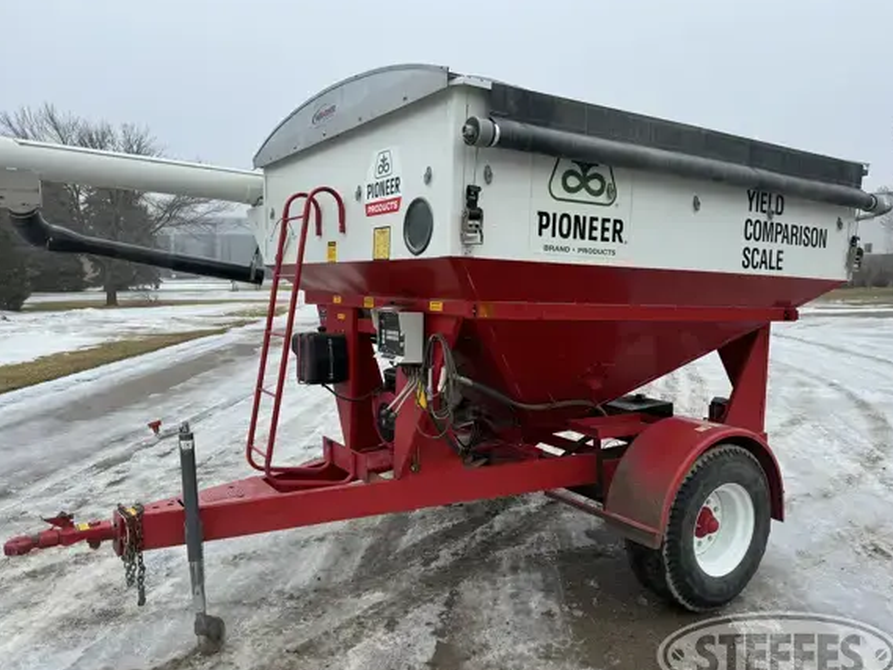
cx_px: 433
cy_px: 342
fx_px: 697
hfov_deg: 65.3
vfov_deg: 51.4
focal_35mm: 27
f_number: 1.78
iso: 80
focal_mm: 6.86
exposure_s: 1/1597
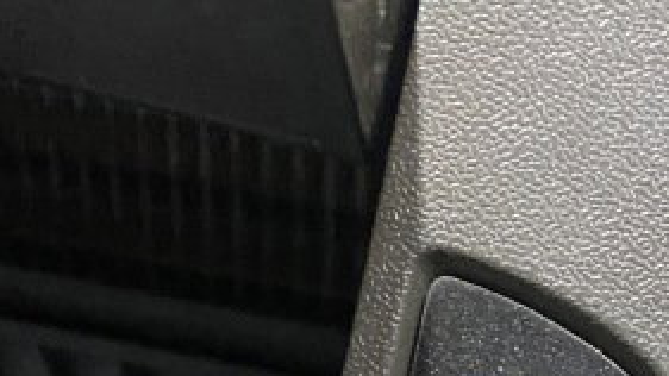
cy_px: 948
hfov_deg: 25.5
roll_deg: -6.1
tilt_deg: -42.3
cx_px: 536
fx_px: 1454
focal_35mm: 82
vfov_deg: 11.6
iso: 640
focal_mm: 4.25
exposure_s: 1/39
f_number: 1.8
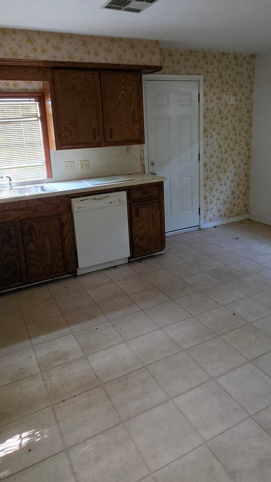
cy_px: 208
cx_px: 137
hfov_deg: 47.7
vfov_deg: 75.9
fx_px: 307
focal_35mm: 24
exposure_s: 1/60
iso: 800
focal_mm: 2.2
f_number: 1.9
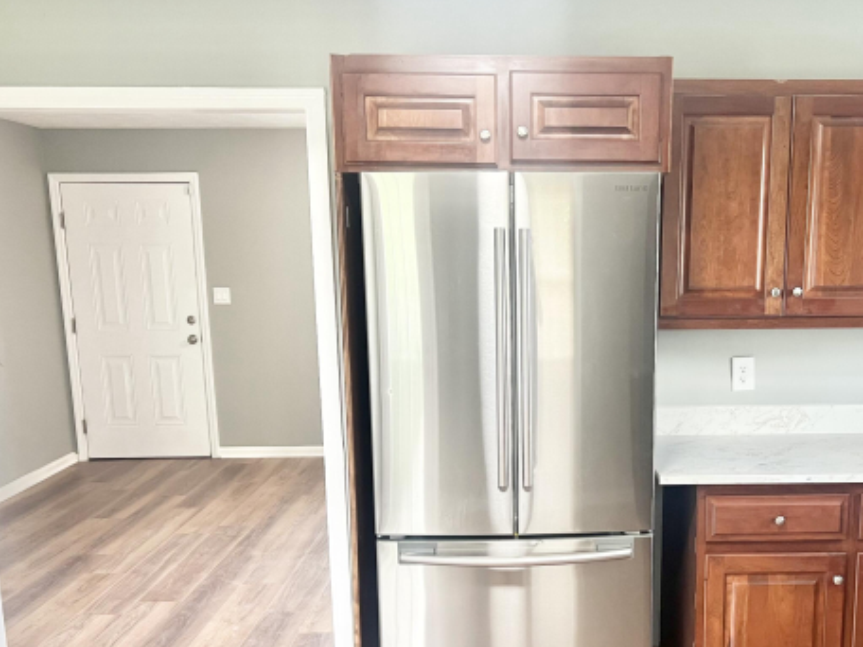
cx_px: 544
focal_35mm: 38
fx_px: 947
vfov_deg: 37.3
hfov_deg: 48.5
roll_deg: +0.3
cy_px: 433
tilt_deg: -13.0
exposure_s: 1/60
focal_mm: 5.7
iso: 160
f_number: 1.5
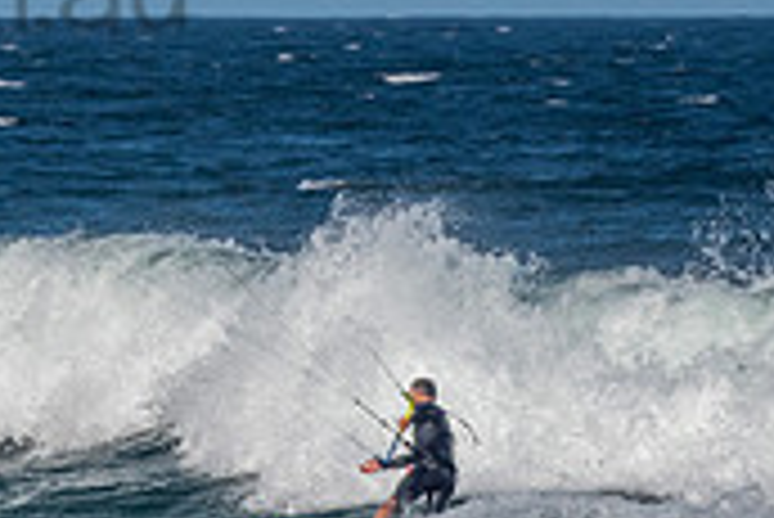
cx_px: -508
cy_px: -106
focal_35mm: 1115
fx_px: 23992
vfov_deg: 1.2
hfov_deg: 1.8
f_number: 5.6
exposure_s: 1/4000
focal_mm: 270
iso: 200
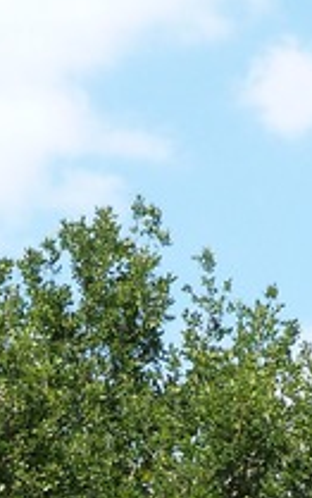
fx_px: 4331
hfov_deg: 4.1
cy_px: 1091
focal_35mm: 319
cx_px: -236
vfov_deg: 6.3
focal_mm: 11.3
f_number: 5.6
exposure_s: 1/250
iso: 100
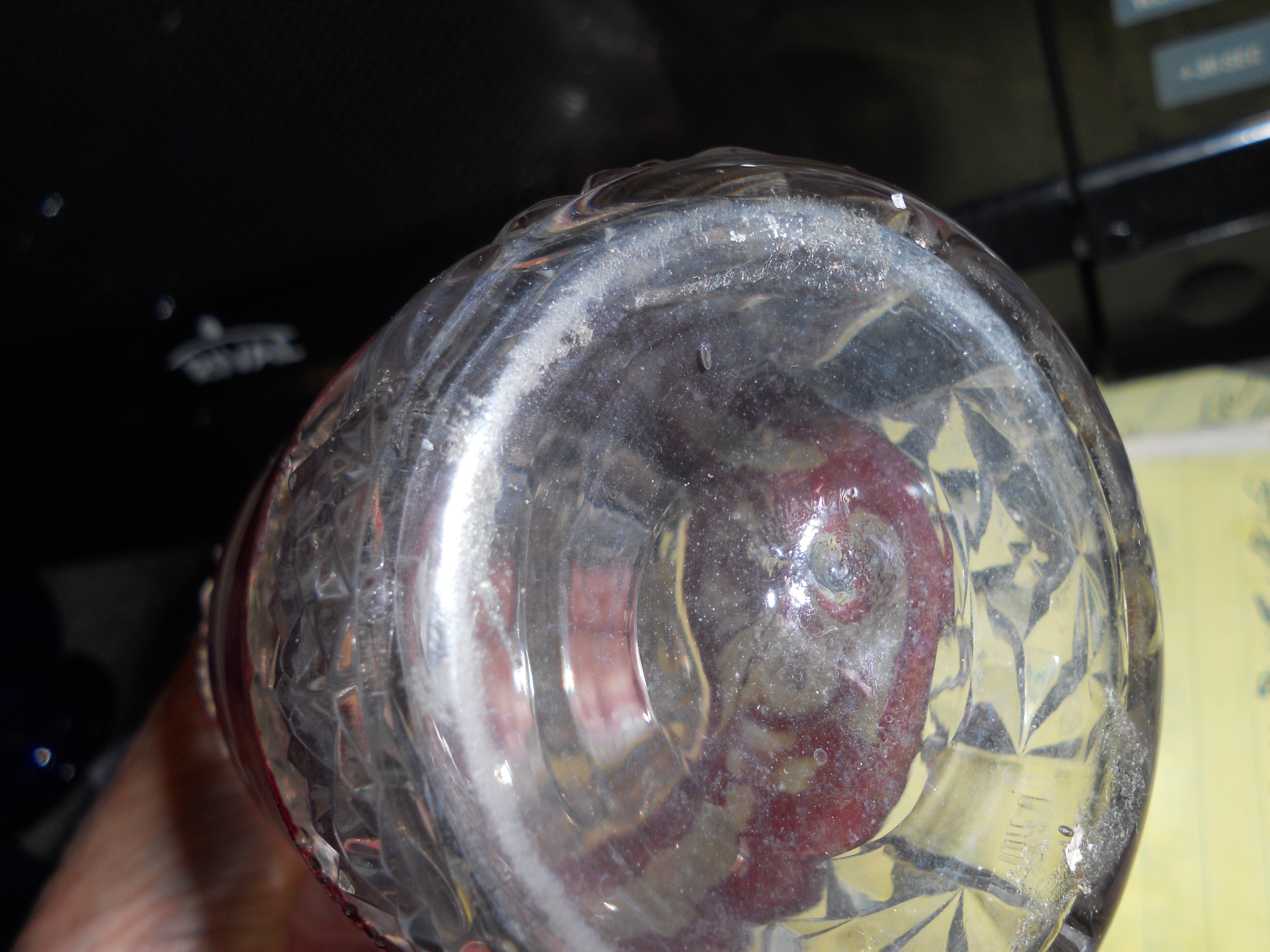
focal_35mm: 32
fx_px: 1174
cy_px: 476
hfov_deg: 56.8
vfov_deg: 44.2
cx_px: 635
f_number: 8.8
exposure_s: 1/25
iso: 80
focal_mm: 5.8
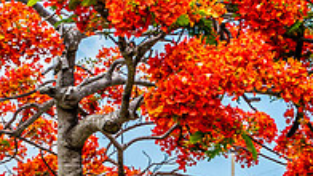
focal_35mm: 243
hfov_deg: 8.8
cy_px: 237
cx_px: 26
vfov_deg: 5.0
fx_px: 2016
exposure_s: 1/100
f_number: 8
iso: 100
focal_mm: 62
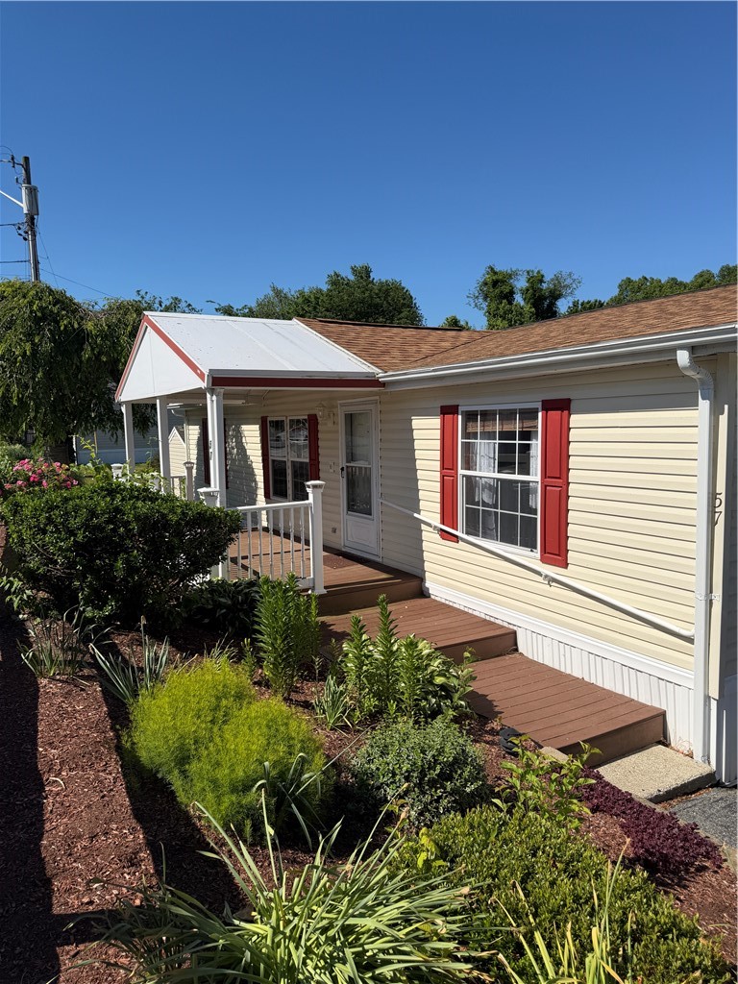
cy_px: 492
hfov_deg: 56.8
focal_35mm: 24
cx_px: 369
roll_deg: +0.9
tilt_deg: -5.5
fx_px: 682
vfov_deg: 71.6
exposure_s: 1/7353
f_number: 1.78
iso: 80
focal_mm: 6.76
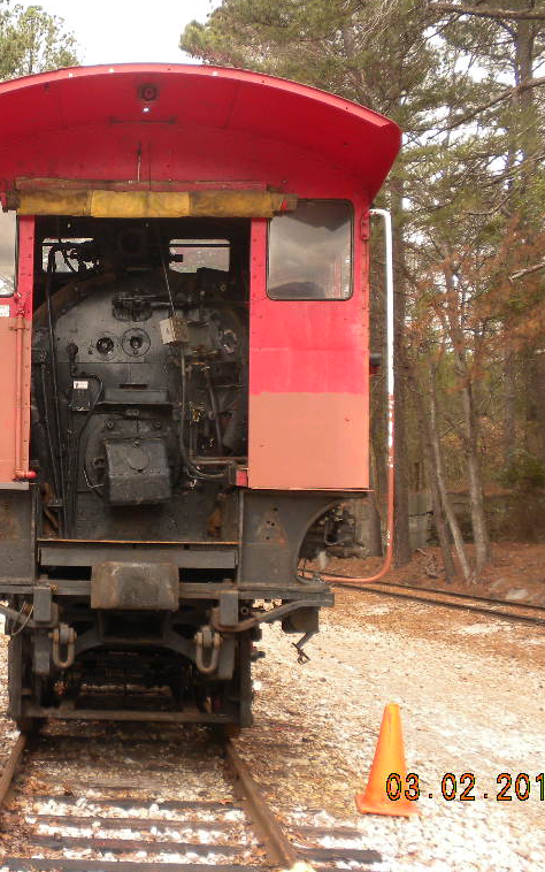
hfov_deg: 23.7
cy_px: 438
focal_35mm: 53
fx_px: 1259
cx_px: 49
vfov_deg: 38.2
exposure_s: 1/67.7
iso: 64
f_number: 3.5
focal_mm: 6.6
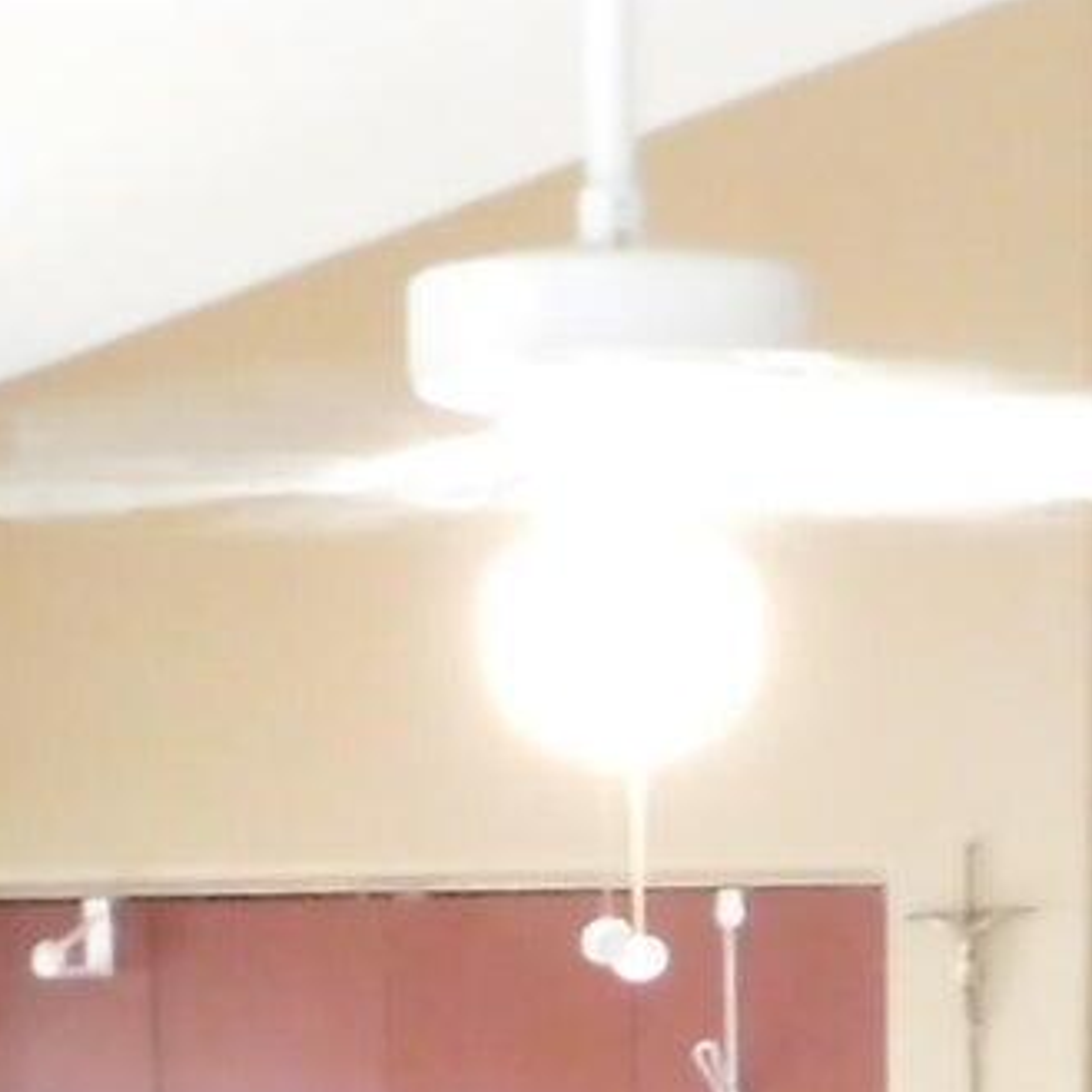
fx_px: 4711
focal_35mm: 132
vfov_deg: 11.4
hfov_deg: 13.2
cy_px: 2436
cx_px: 656
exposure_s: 1/15
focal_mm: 4
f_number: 3
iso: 1600
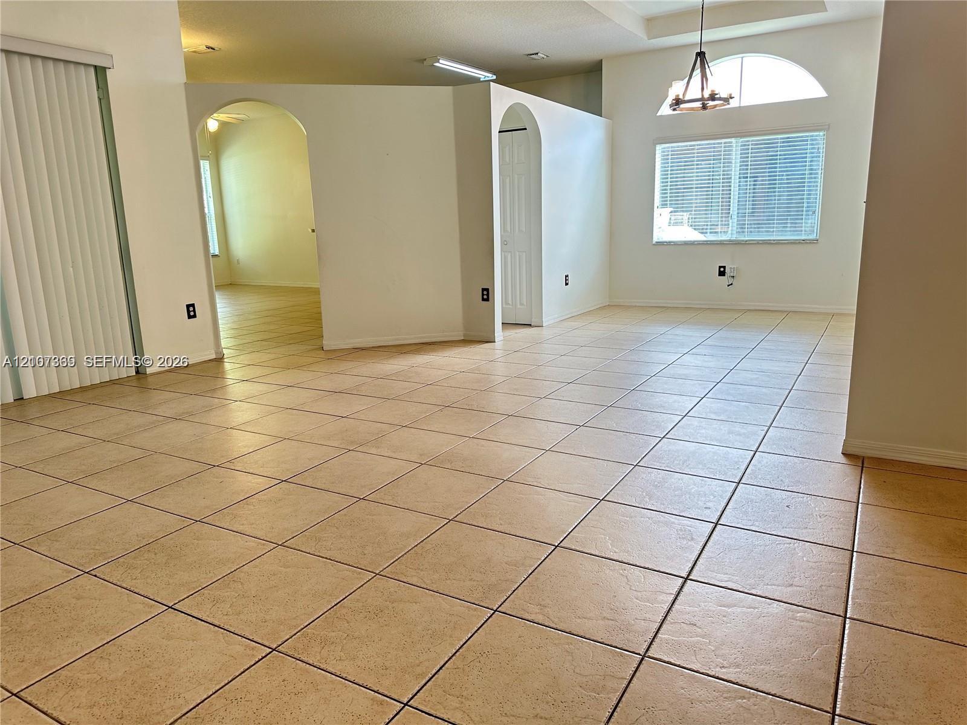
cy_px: 362
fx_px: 670
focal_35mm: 24
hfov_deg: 71.6
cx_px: 484
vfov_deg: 56.8
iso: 125
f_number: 1.78
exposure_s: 1/60
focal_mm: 6.86
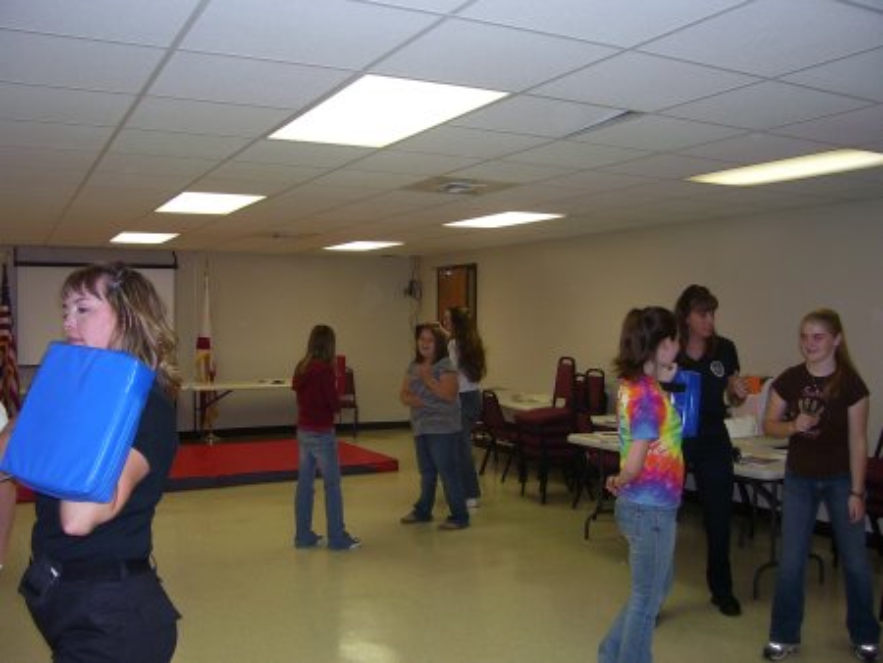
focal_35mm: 34
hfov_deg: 53.9
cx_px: 442
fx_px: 868
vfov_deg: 41.8
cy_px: 332
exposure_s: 1/60
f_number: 2.7
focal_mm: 5.6
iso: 80
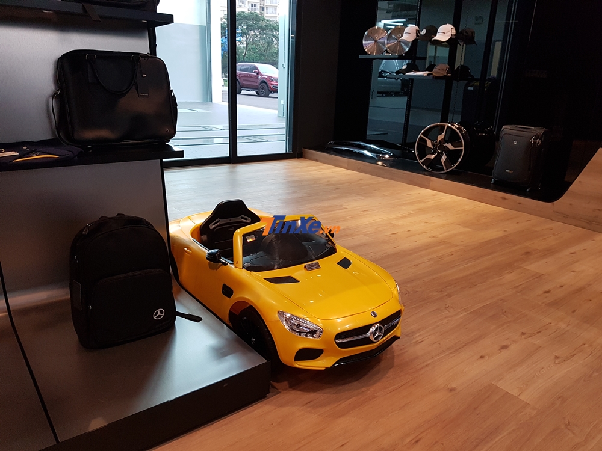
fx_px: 452
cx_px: 301
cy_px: 226
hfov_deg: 67.3
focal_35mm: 26
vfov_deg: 53.1
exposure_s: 1/50
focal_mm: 4.2
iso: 160
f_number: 1.7
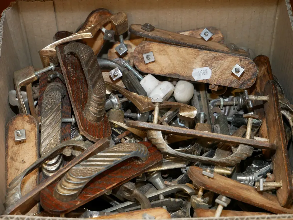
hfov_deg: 22.7
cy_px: 110
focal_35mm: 86
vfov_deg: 17.2
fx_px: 728
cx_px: 146
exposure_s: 1/40
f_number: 5.6
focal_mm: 43
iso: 1600
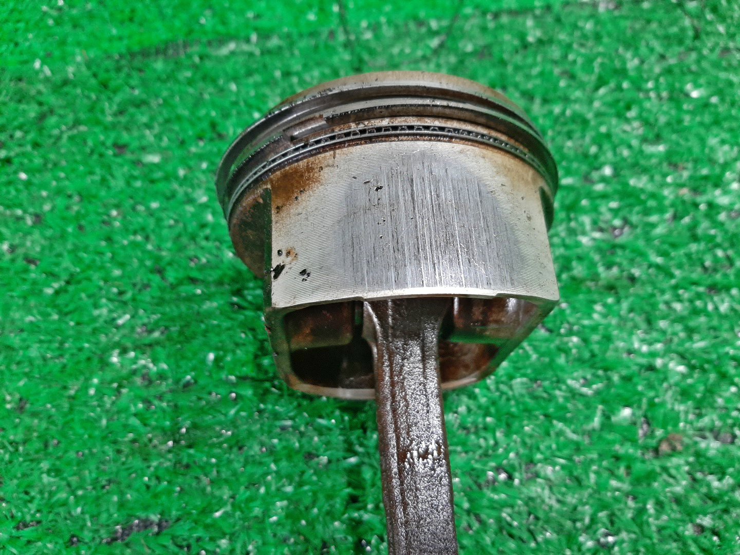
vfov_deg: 53.1
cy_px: 278
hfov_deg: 67.3
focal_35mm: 26
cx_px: 370
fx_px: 556
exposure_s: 1/50
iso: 246
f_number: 1.7
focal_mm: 3.93
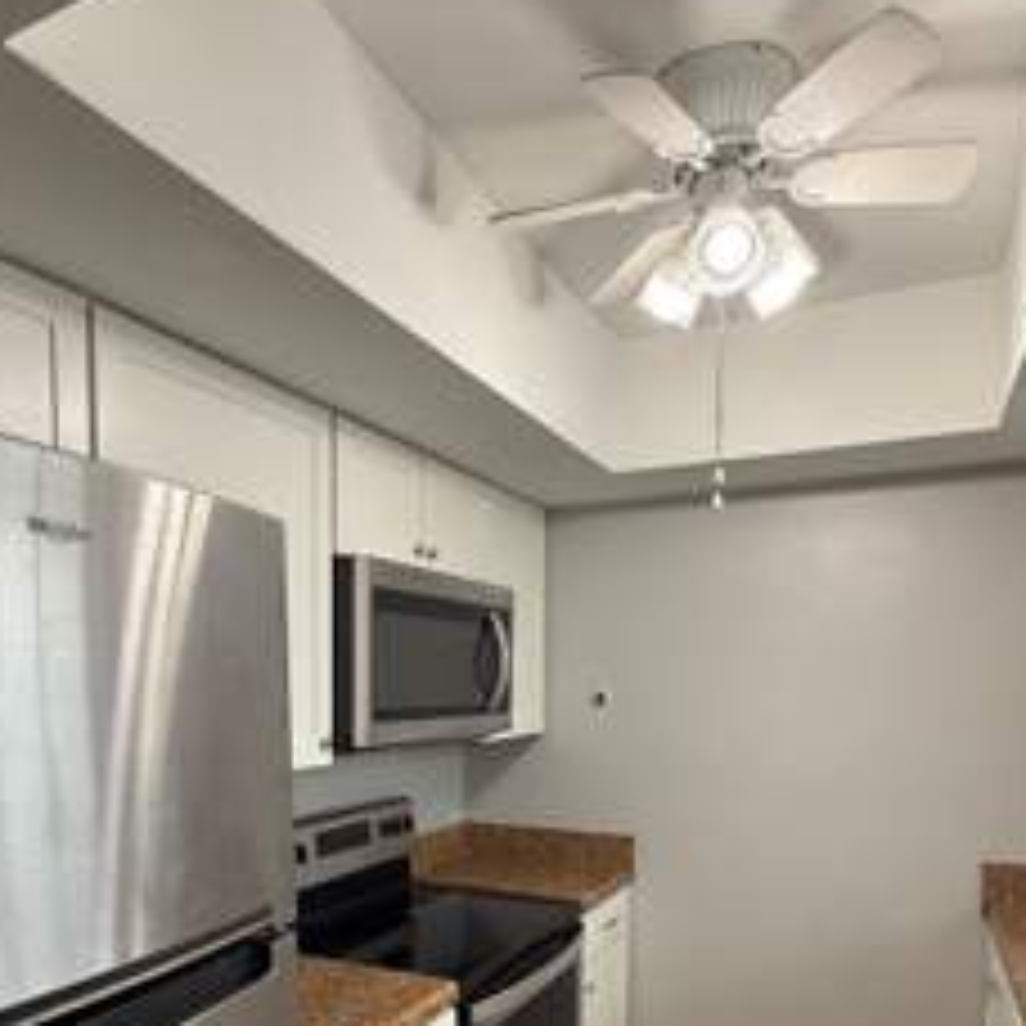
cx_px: 472
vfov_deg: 58.3
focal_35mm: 26
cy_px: 747
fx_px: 872
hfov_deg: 60.9
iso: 125
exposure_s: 1/120
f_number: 2.2
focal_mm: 2.22
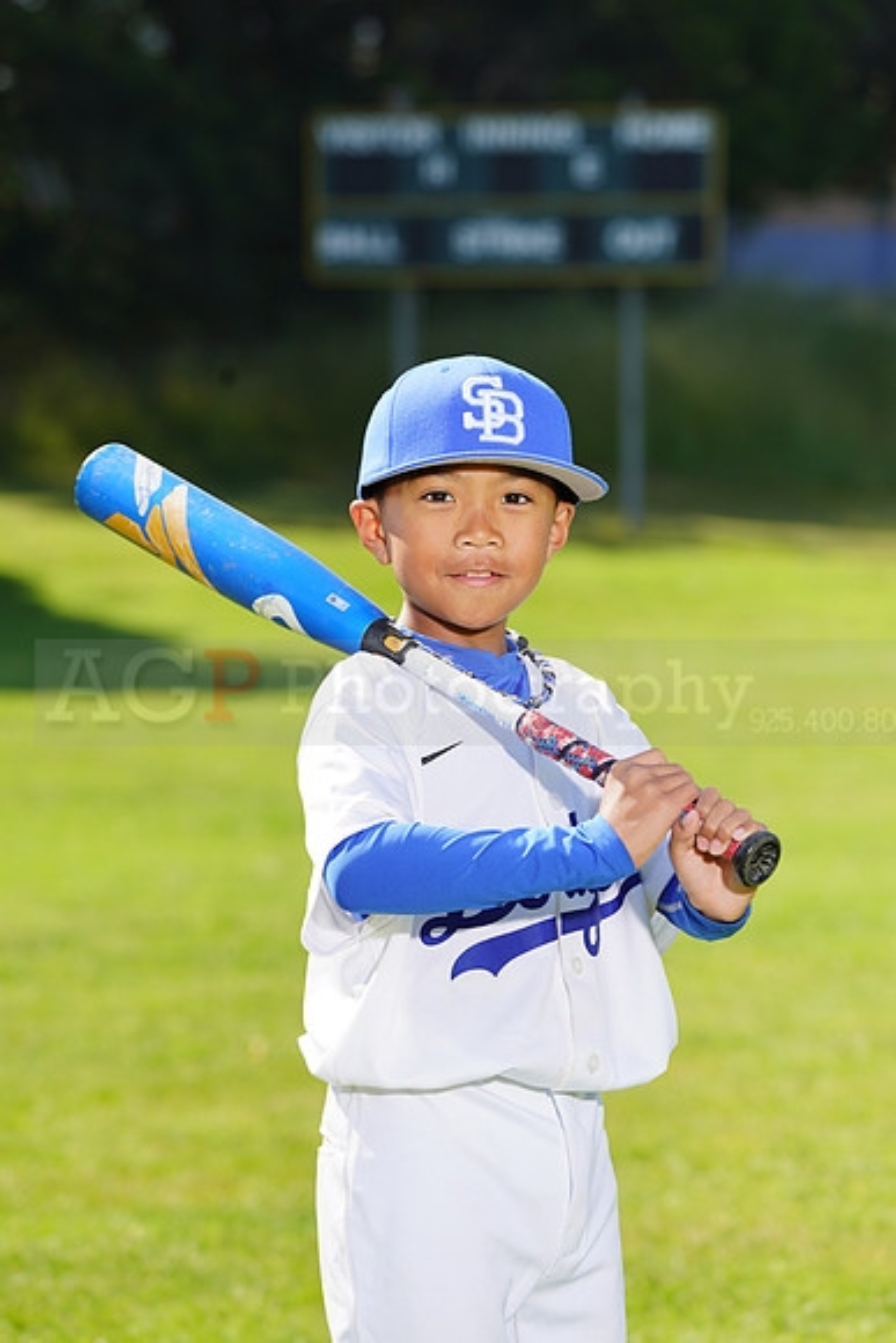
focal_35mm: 171
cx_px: 448
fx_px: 6380
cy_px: 672
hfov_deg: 8.0
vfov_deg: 12.0
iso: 100
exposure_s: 1/250
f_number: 7.1
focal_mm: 171
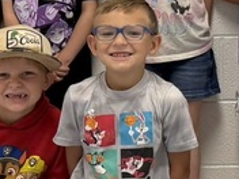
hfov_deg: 13.8
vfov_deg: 10.4
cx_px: 261
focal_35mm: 140
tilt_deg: -5.7
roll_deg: +0.9
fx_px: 967
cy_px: -25
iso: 200
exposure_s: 1/120
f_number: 1.78
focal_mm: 6.76
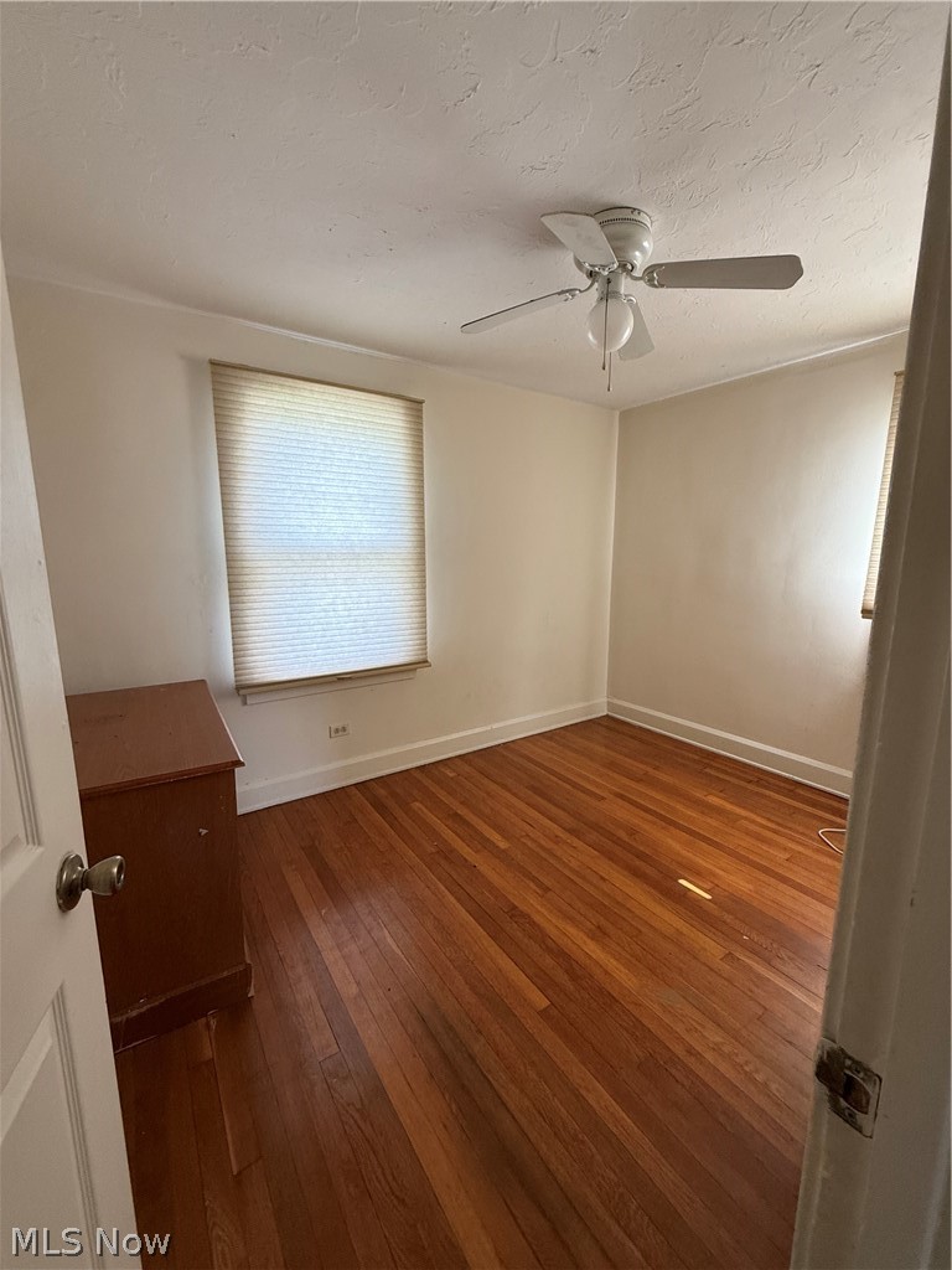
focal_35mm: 14
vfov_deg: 102.1
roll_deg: -0.1
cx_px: 476
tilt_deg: -9.6
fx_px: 513
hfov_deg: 85.7
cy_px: 635
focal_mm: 2.22
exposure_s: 1/99
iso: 200
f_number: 2.2
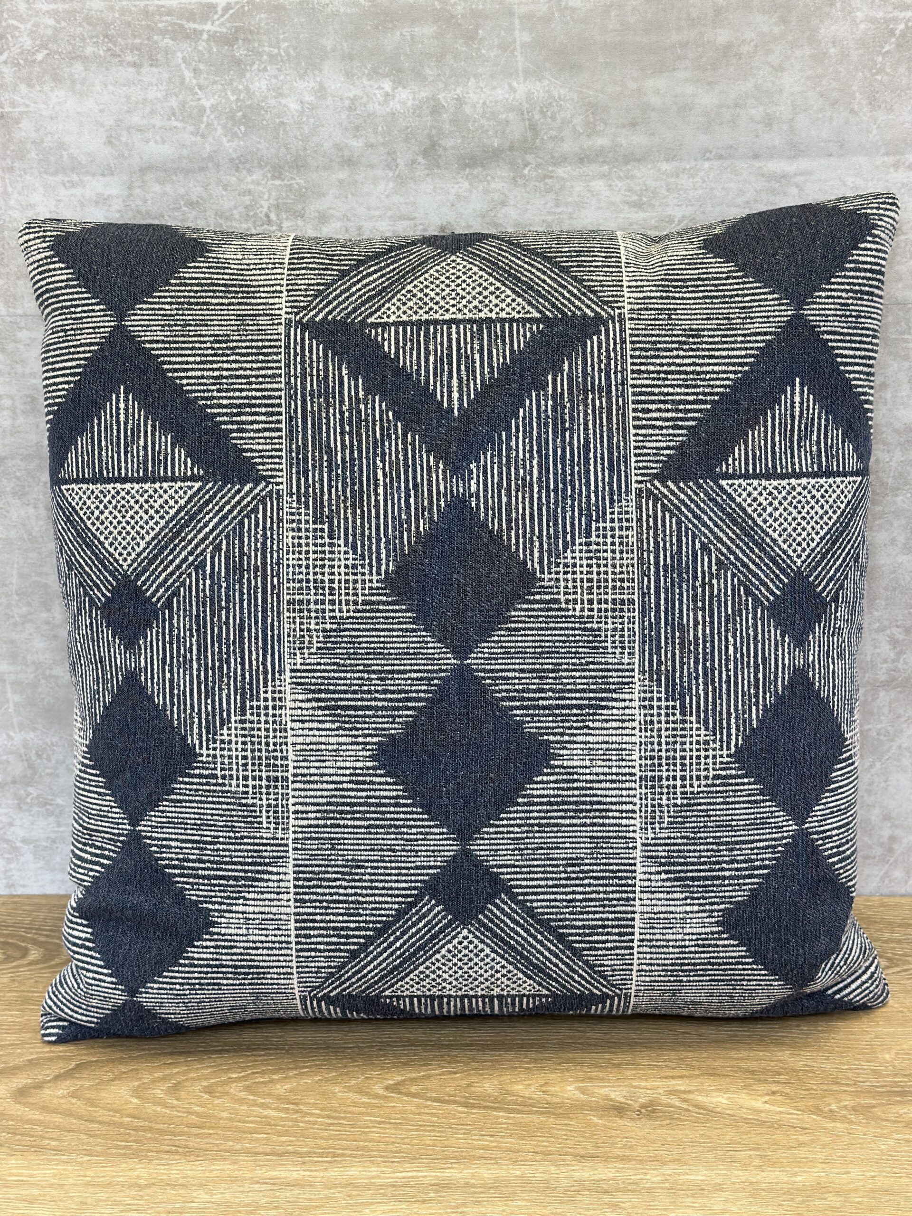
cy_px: 608
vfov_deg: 39.7
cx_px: 456
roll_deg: +1.1
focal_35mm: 48
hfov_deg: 30.3
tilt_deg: -17.5
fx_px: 1686
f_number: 1.78
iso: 100
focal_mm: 6.86
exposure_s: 1/120
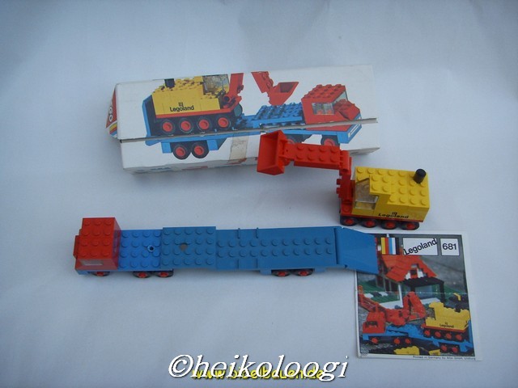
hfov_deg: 47.9
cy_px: 194
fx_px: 584
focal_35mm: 39
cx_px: 259
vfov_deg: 36.8
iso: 76
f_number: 3.5
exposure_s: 1/90
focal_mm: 6.6
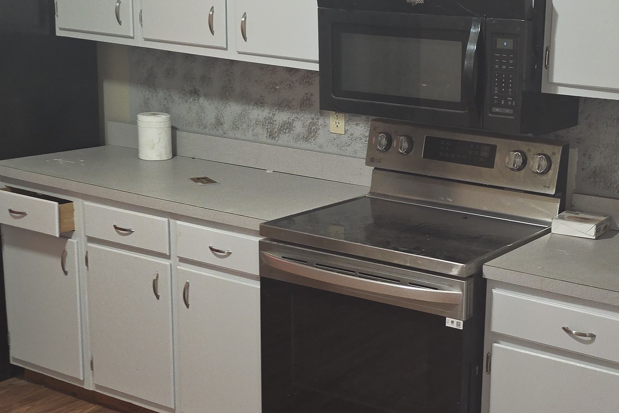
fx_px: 980
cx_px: 507
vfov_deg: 23.8
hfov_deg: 33.9
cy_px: 238
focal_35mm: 57
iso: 125
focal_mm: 6.5
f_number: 1.4
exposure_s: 1/15
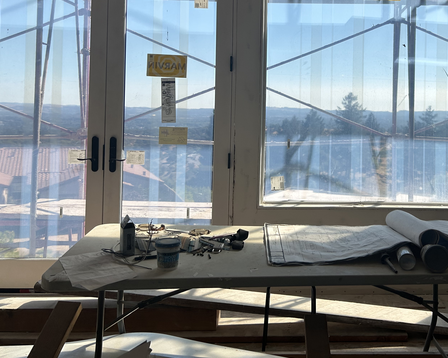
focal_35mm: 41
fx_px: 544
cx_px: 330
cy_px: 99
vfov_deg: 35.8
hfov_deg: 43.5
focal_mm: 5.7
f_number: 1.5
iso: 50
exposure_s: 1/2404
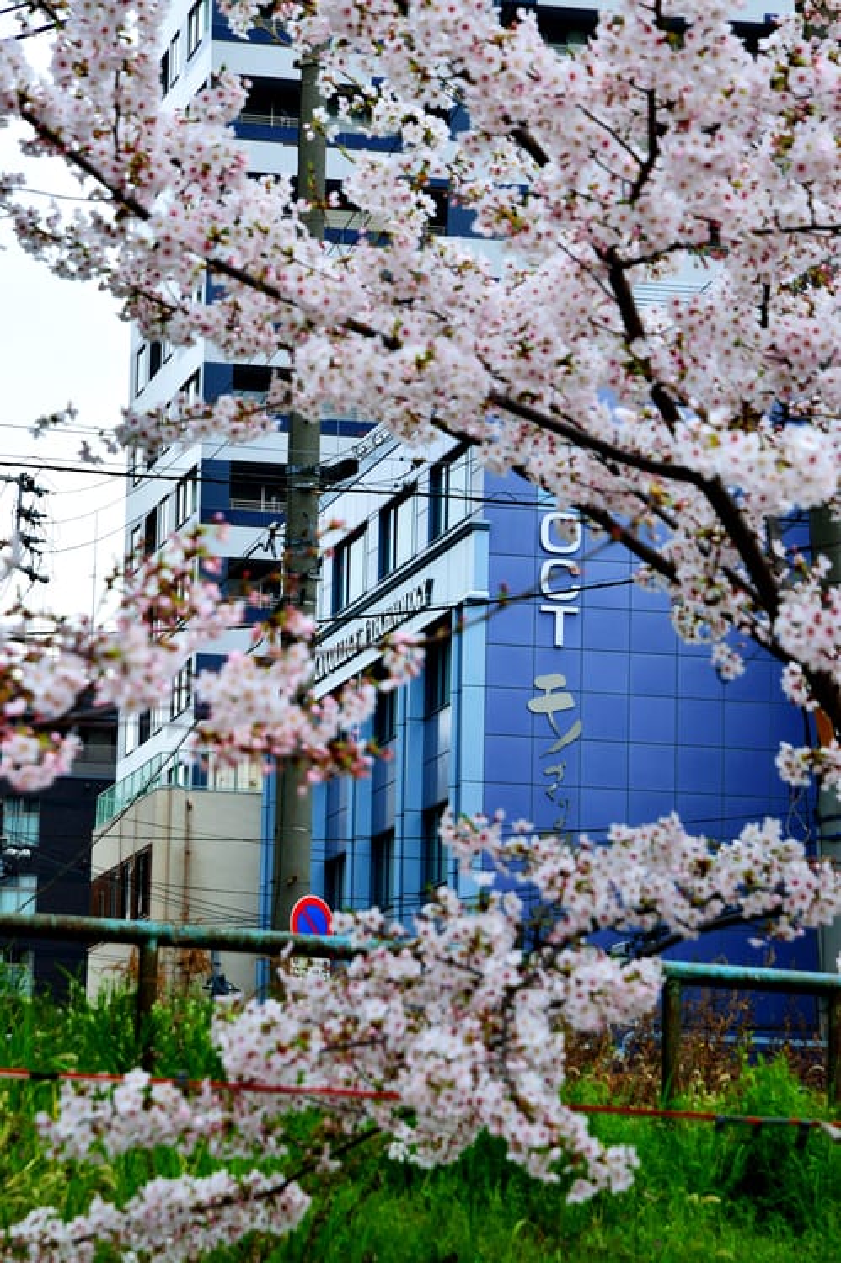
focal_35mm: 128
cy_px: 632
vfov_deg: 16.1
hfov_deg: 10.7
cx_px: 420
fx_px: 4474
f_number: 10
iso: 200
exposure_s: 1/60
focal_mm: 85
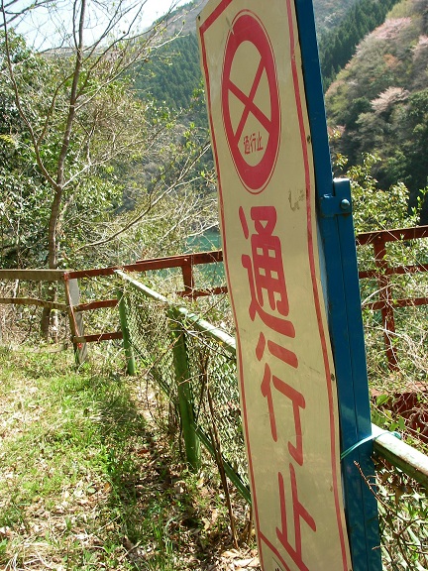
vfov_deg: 49.0
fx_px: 626
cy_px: 286
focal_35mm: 38
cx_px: 214
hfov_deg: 37.7
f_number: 6.6
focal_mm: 6.3
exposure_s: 1/60
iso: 64
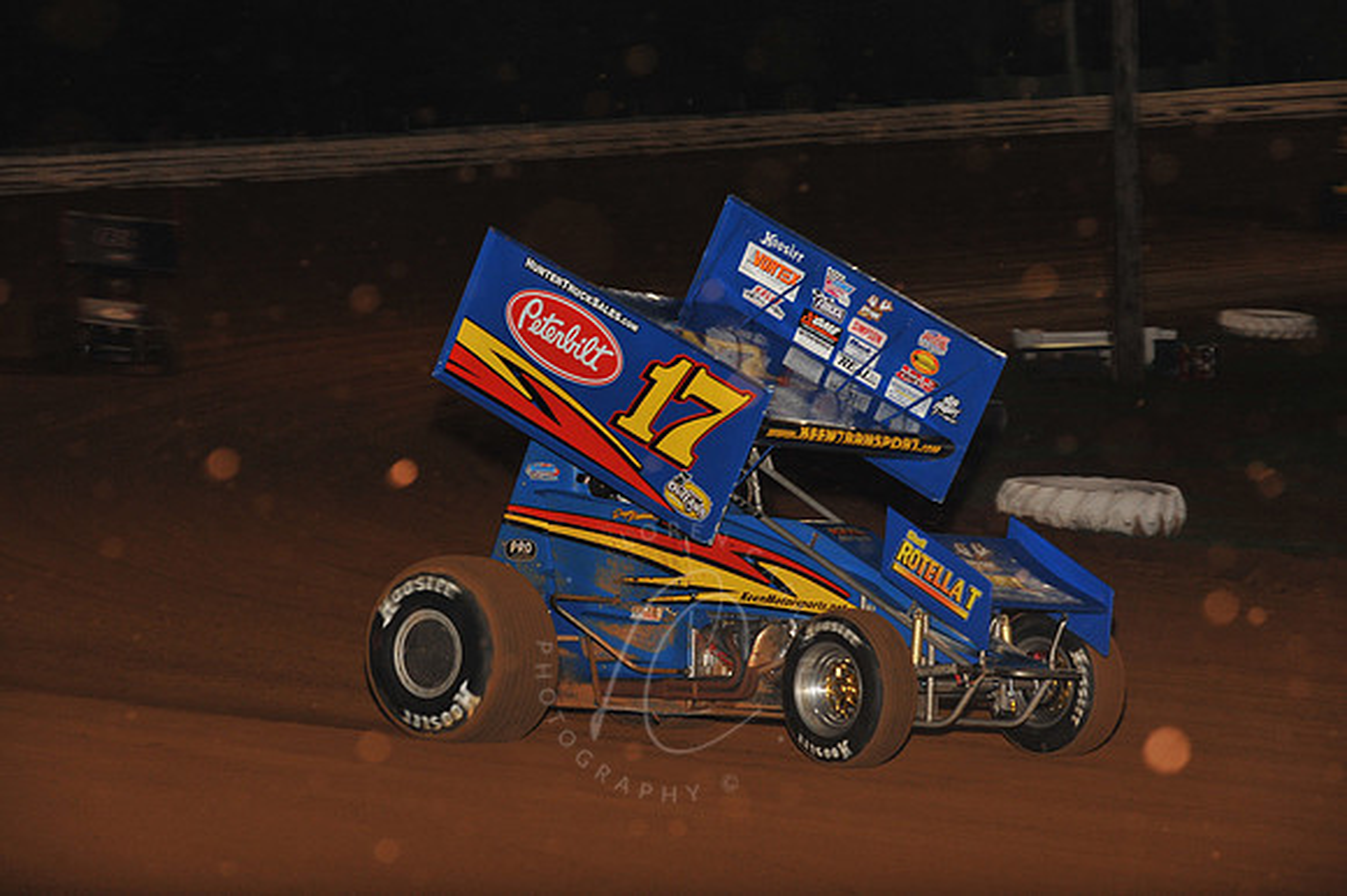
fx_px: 5048
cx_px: 674
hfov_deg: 15.2
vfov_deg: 10.1
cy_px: 448
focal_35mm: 135
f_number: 7.1
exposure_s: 1/320
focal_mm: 135
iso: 1250
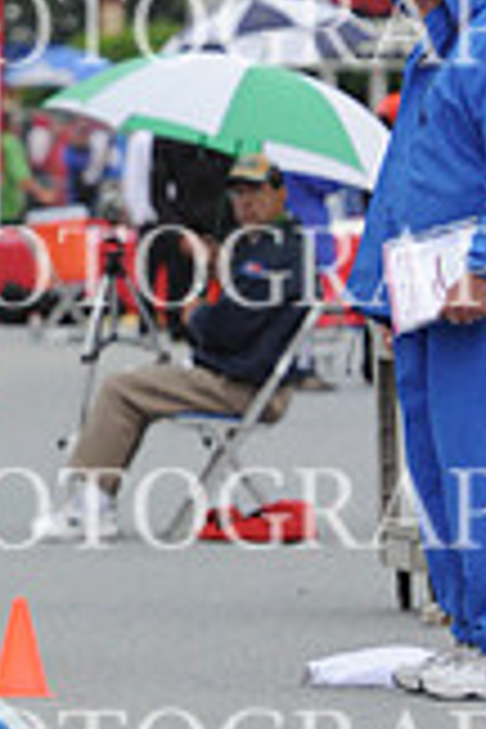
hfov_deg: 2.6
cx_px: -202
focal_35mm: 518
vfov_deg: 4.0
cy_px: 144
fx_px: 10489
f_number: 5
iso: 1600
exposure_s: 1/2000
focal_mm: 145
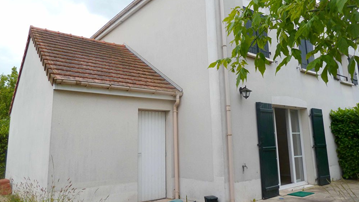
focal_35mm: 28
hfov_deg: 67.9
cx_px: 181
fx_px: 267
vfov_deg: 41.4
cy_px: 88
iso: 80
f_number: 3.3
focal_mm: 4.1
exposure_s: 1/400
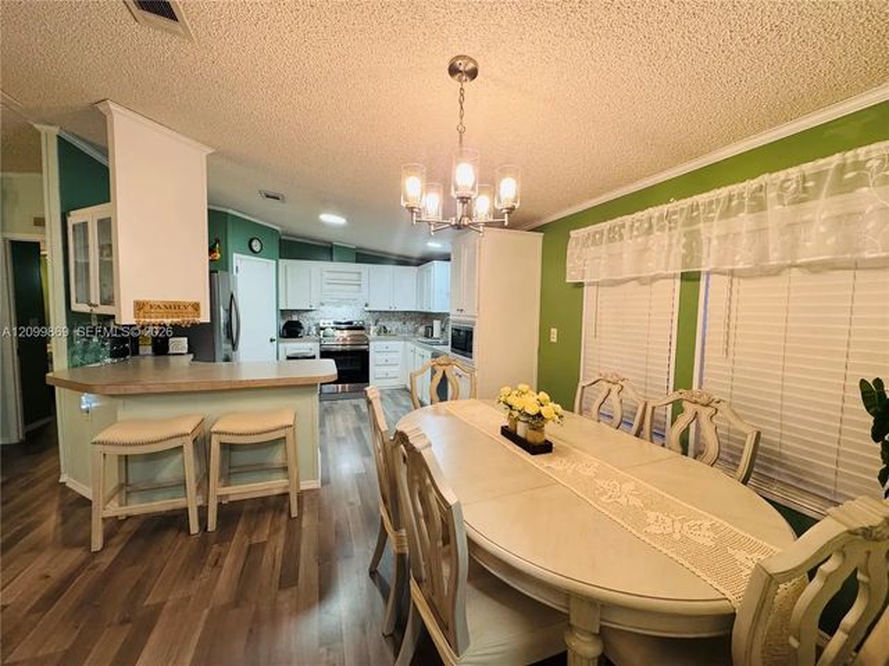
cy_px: 333
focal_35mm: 14
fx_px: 360
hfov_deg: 102.1
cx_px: 444
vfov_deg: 85.7
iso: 320
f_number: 2.2
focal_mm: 2.22
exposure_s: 1/120
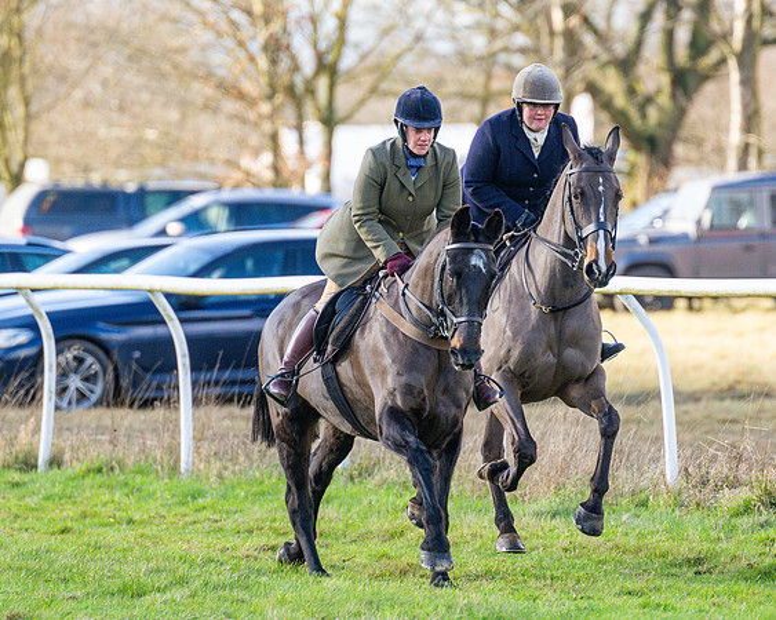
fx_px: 12478
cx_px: 469
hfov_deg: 3.6
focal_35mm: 544
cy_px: 320
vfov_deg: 2.8
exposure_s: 1/1250
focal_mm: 280
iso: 800
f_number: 4
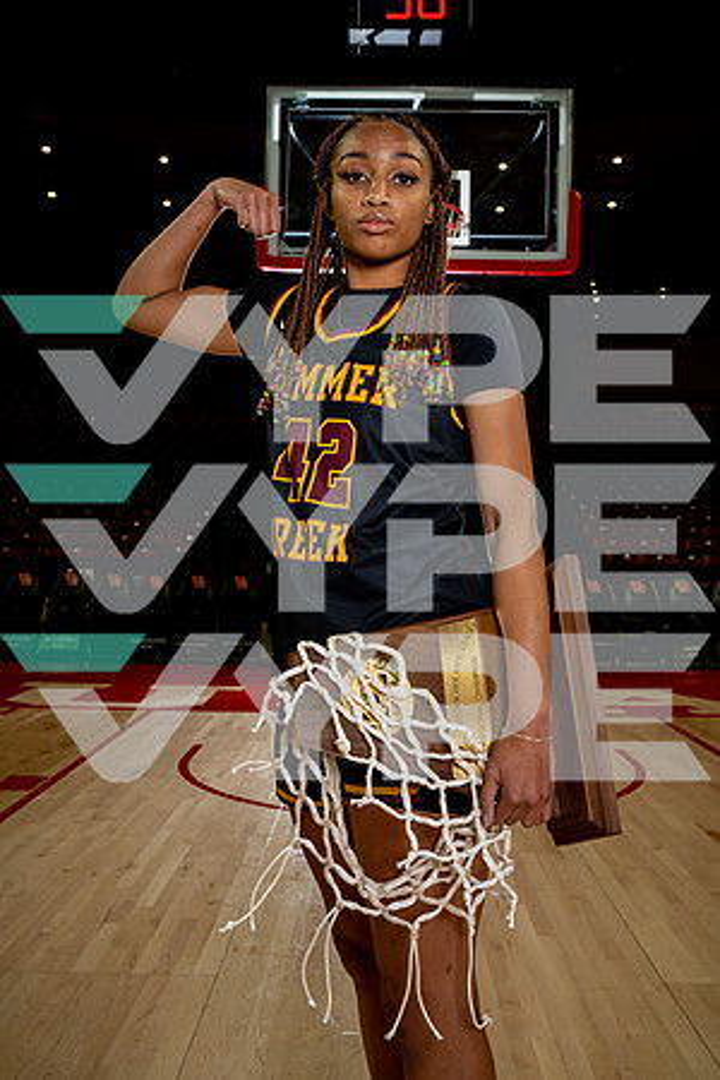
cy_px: 540
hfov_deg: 37.9
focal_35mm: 35
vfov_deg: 54.4
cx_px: 360
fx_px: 1050
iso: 250
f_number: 6.3
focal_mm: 35
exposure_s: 1/250
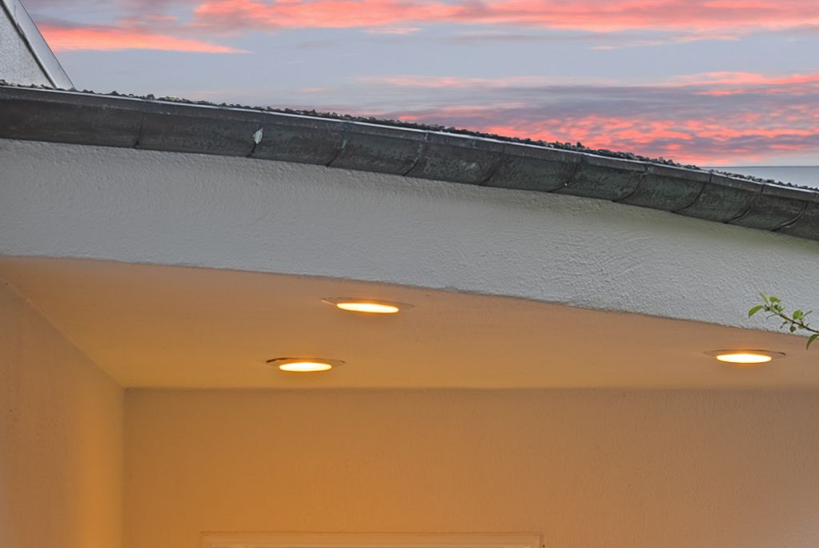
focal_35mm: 145
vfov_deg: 9.3
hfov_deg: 14.1
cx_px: 442
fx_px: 3301
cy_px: 742
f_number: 8
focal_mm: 35
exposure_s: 1/1.25
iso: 100
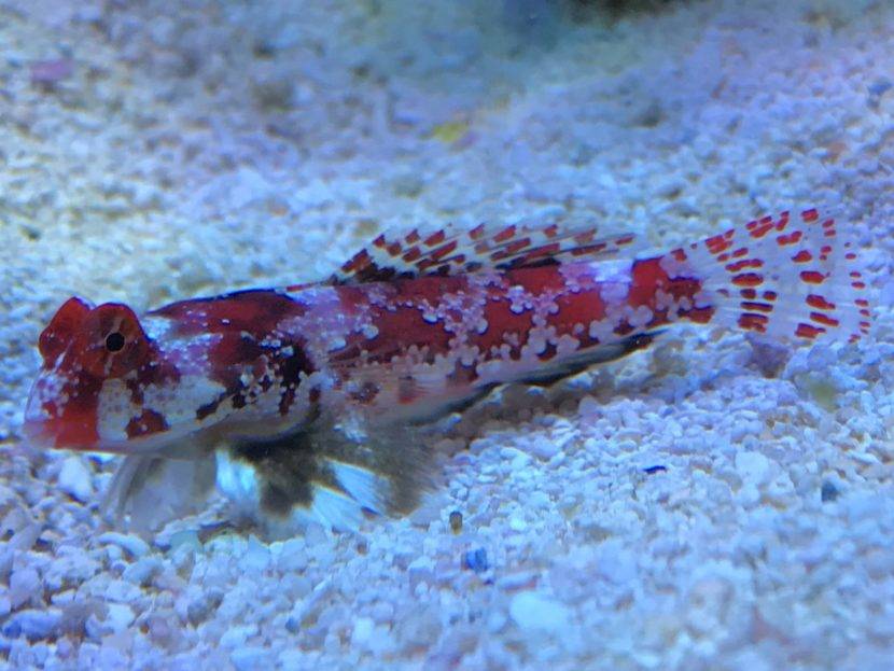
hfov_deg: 63.4
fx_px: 723
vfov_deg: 49.8
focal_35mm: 28
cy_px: 336
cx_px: 447
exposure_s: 1/120
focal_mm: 3.99
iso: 40
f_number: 1.8
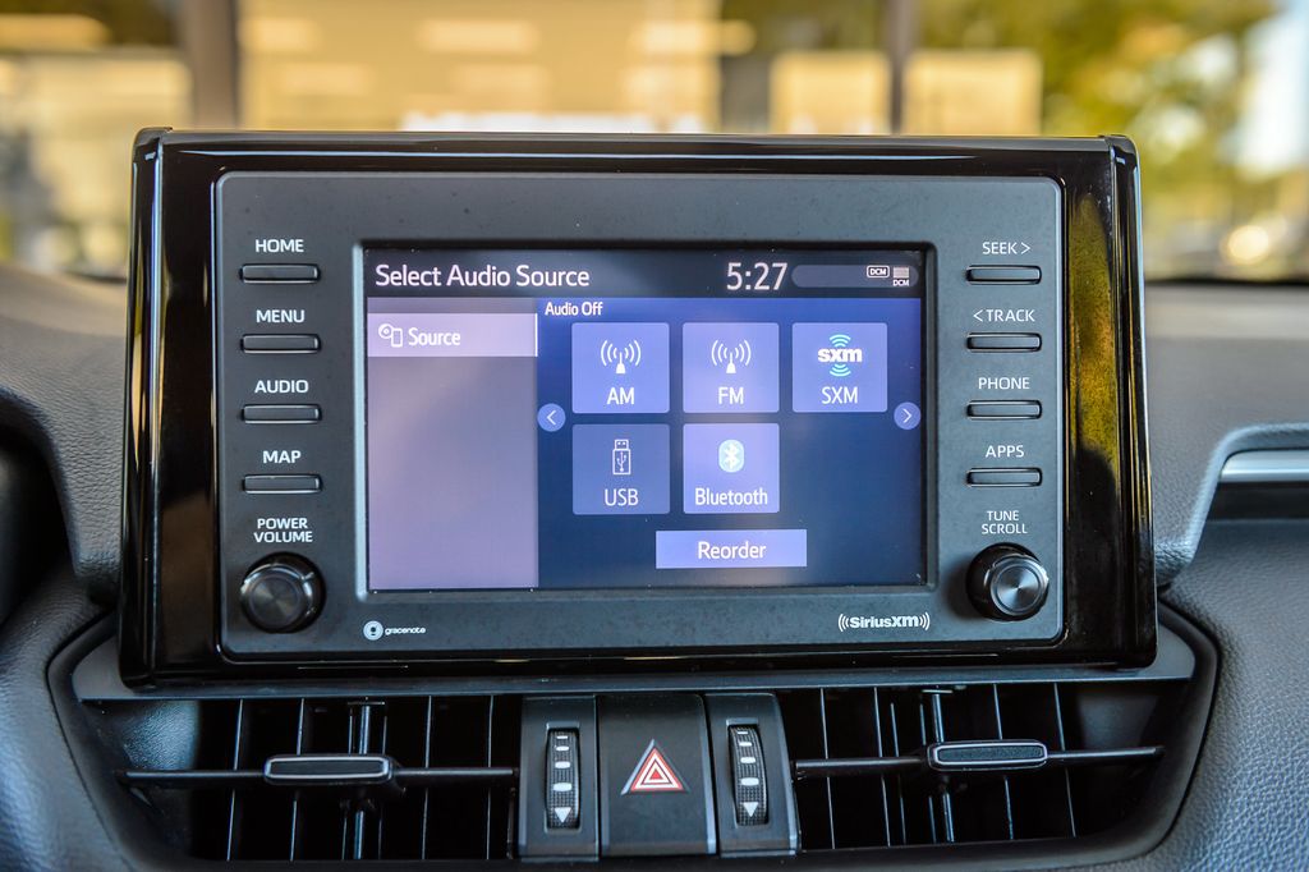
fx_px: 1329
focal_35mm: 37
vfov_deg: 36.3
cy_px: 436
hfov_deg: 52.4
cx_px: 654
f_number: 4
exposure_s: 1/125
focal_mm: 36
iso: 400
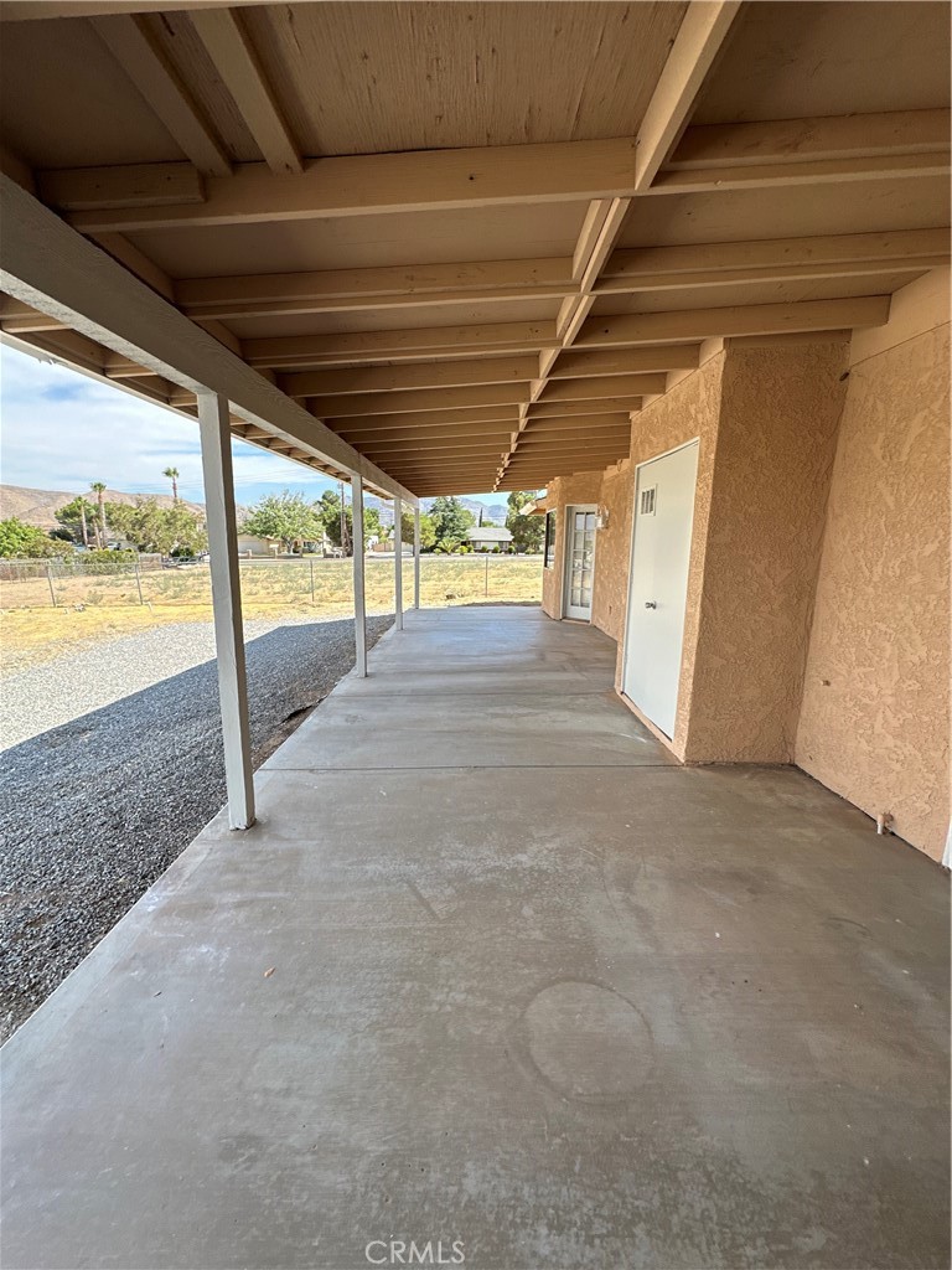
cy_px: 635
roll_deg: -2.1
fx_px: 513
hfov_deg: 85.7
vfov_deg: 102.1
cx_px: 476
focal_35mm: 14
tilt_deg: -9.1
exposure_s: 1/596
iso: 40
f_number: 2.2
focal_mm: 2.22
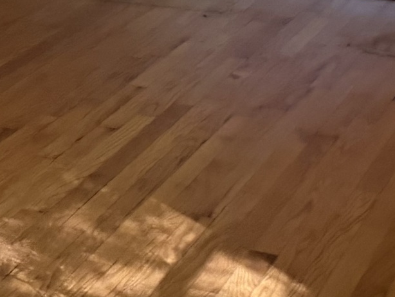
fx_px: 1370
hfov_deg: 16.1
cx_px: 6
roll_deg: +1.9
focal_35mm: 120
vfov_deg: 12.3
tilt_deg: -17.7
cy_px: 46
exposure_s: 1/40
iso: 800
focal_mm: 6.76
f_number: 1.78
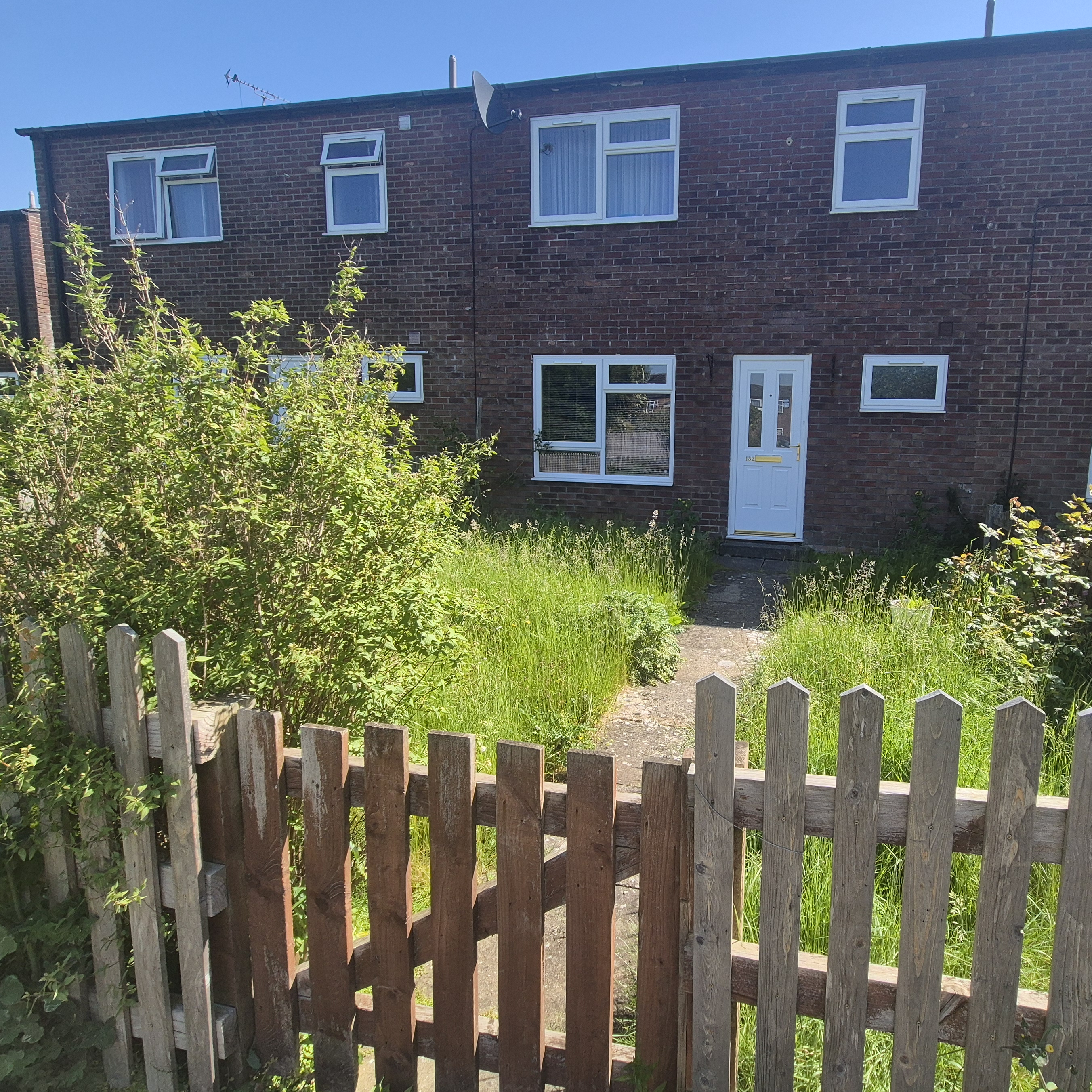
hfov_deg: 82.5
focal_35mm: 17
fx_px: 607
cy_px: 520
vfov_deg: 83.9
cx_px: 678
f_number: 2.2
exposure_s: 1/1244
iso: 50
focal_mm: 2.2
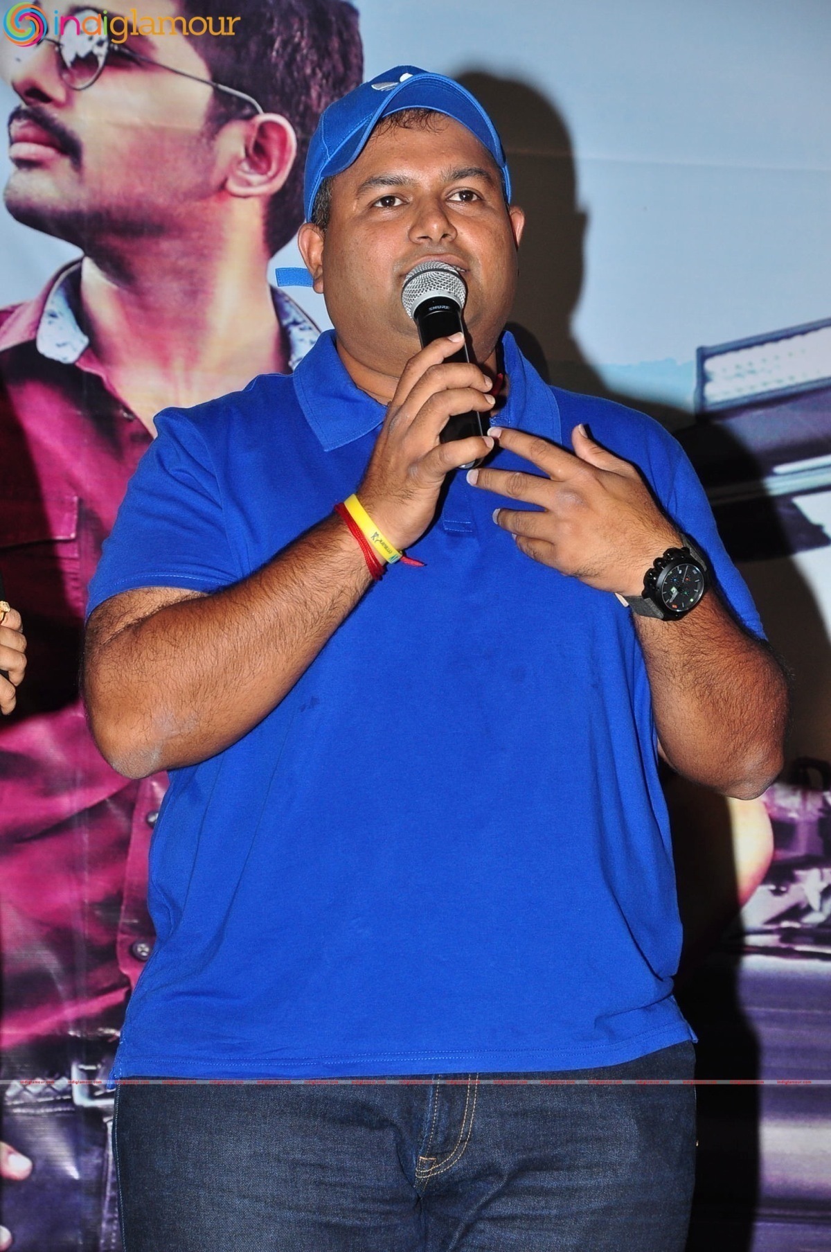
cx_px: 416
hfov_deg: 9.3
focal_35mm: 147
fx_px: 5103
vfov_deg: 14.0
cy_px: 626
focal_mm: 98
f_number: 9
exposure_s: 1/125
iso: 500
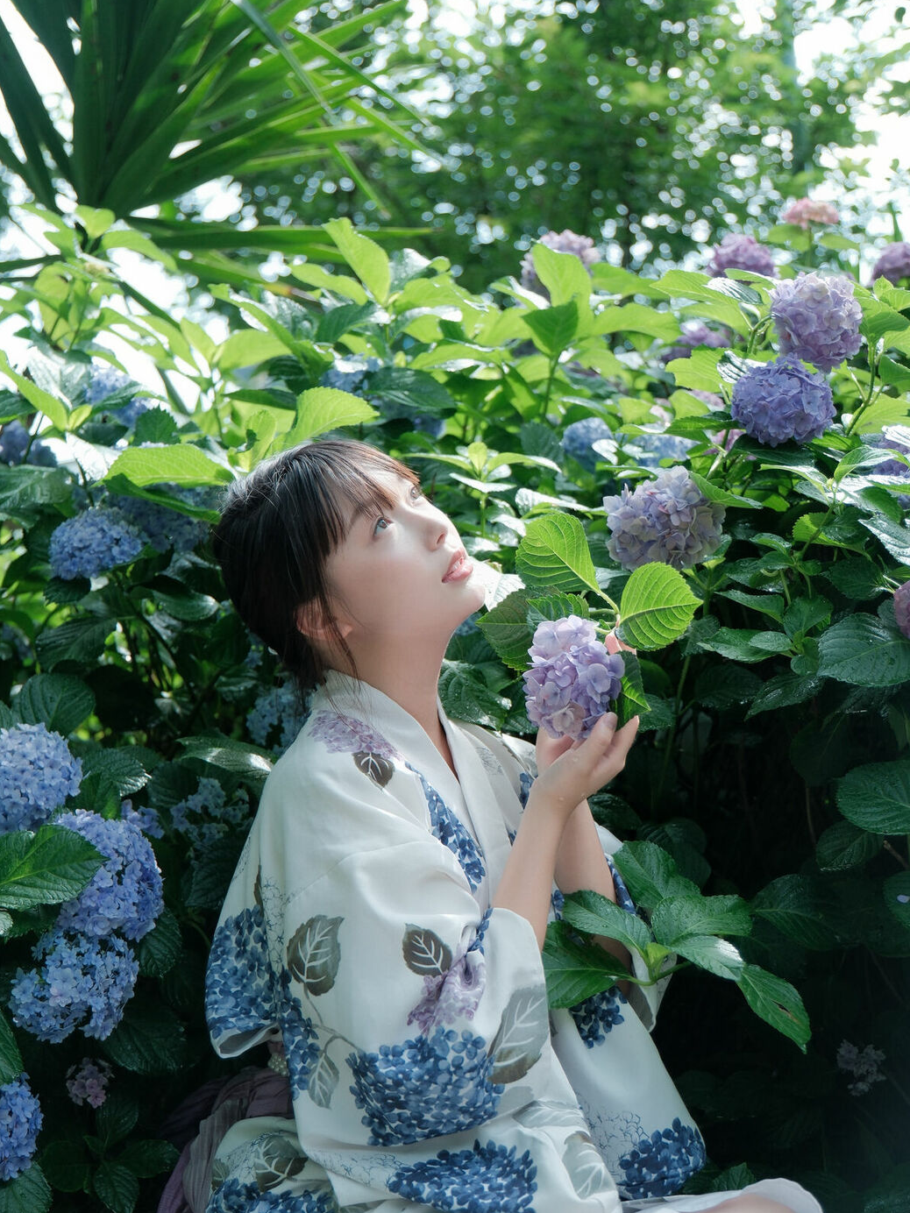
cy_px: 686
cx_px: 459
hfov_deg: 25.2
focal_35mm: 58
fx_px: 2033
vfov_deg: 33.2
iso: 800
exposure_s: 1/1250
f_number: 2.8
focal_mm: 35
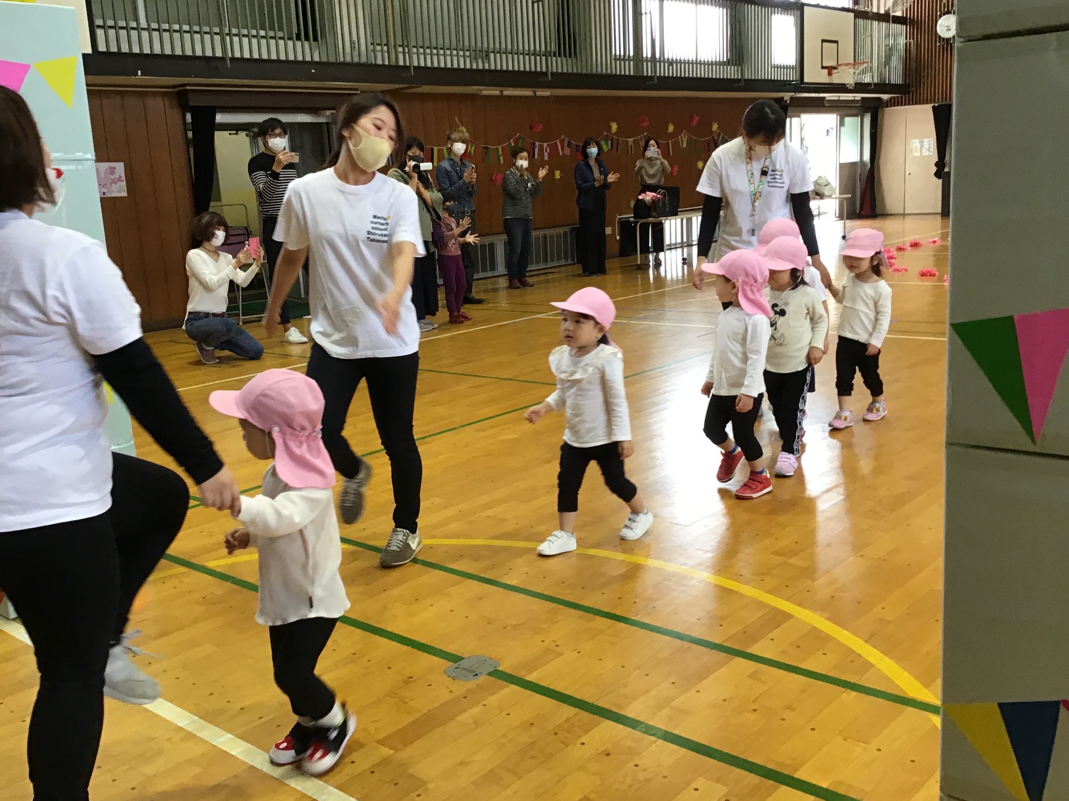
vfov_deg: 40.7
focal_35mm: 35
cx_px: 521
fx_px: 1081
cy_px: 397
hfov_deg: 52.6
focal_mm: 3.3
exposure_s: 1/30
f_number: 2.4
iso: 64
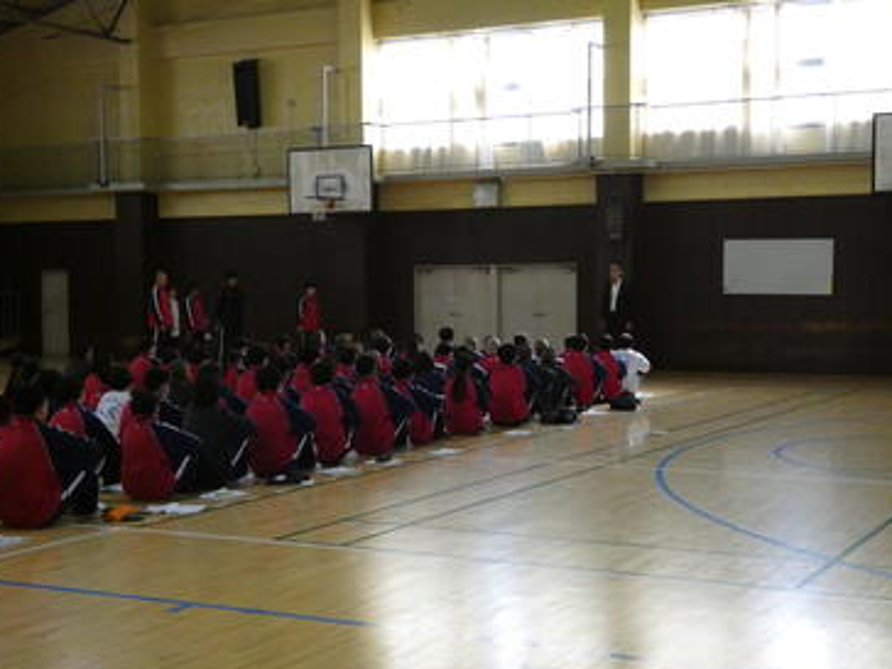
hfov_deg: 34.9
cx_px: 434
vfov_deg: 26.6
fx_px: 1417
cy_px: 348
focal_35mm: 55
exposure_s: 1/250
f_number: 3.9
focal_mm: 9
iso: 1000
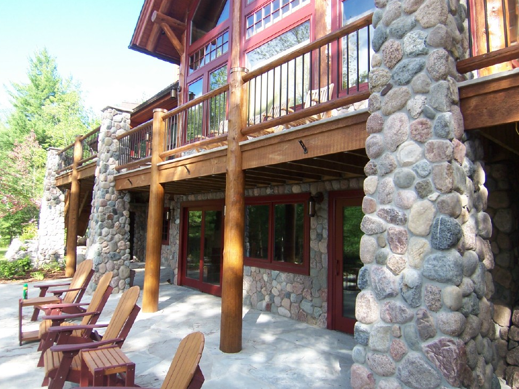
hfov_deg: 71.6
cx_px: 255
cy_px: 201
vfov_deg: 56.8
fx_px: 360
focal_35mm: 24
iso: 64
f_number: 2.8
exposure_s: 1/160
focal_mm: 3.8
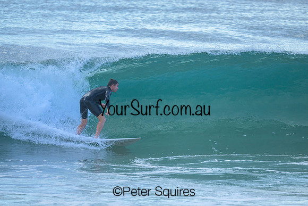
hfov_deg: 2.6
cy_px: 103
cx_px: 154
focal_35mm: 800
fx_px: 6846
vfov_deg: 1.7
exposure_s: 1/2500
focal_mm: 800
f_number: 6.3
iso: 1250
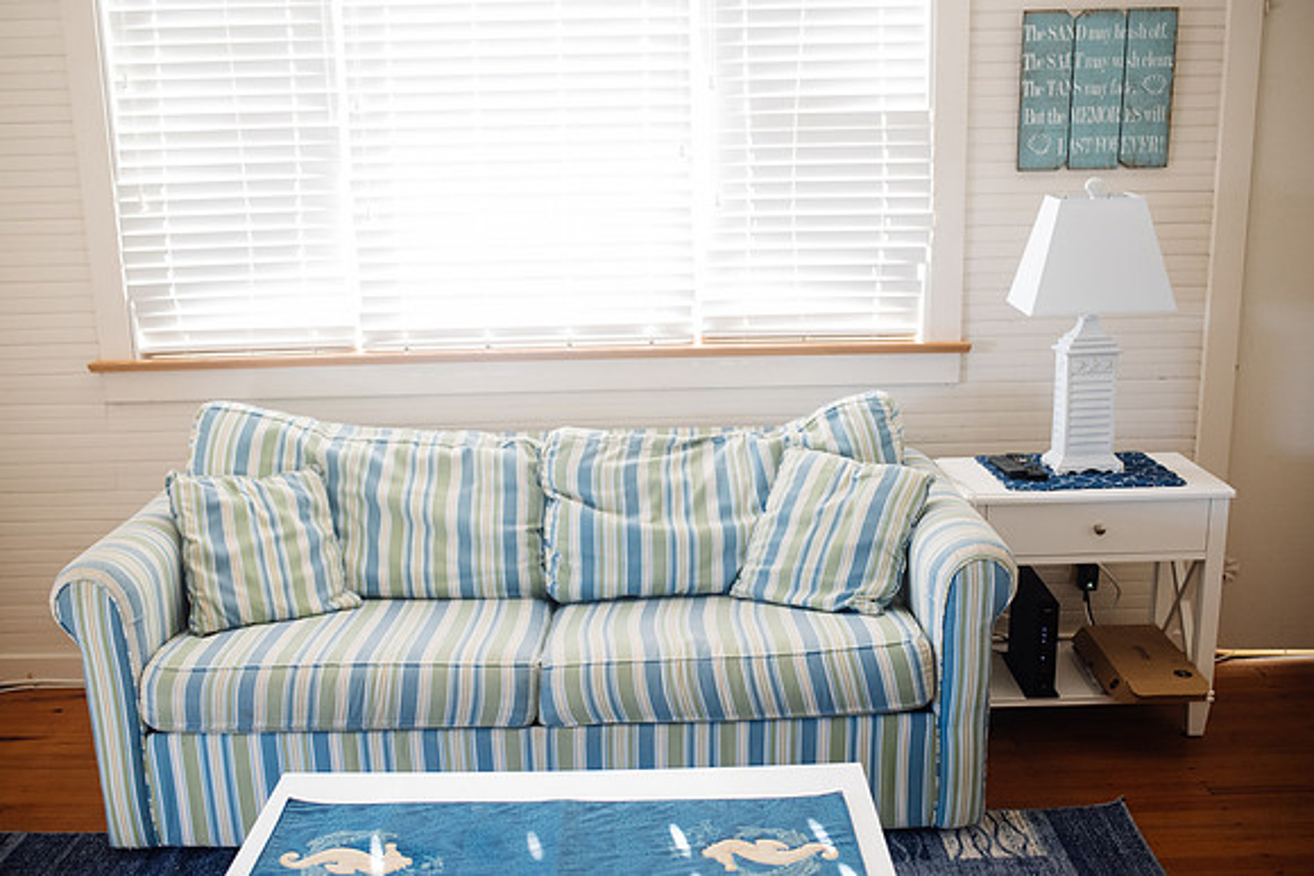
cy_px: 438
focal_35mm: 36
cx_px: 657
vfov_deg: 37.2
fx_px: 1303
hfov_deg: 53.5
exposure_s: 1/160
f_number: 2.8
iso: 1600
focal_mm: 35
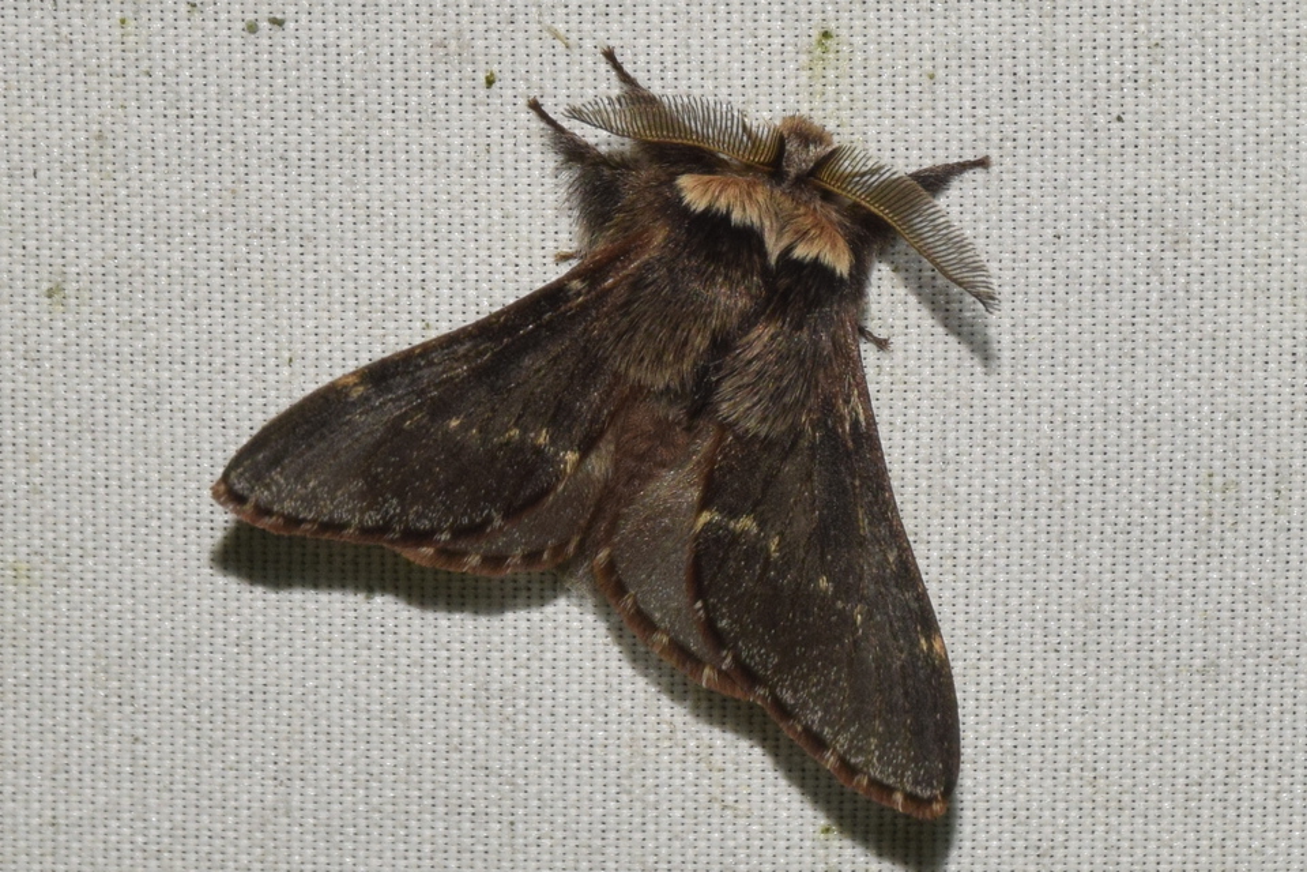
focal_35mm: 210
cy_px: 436
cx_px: 654
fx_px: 7624
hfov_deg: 9.8
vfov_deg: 6.5
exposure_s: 1/160
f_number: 14
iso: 500
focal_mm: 140
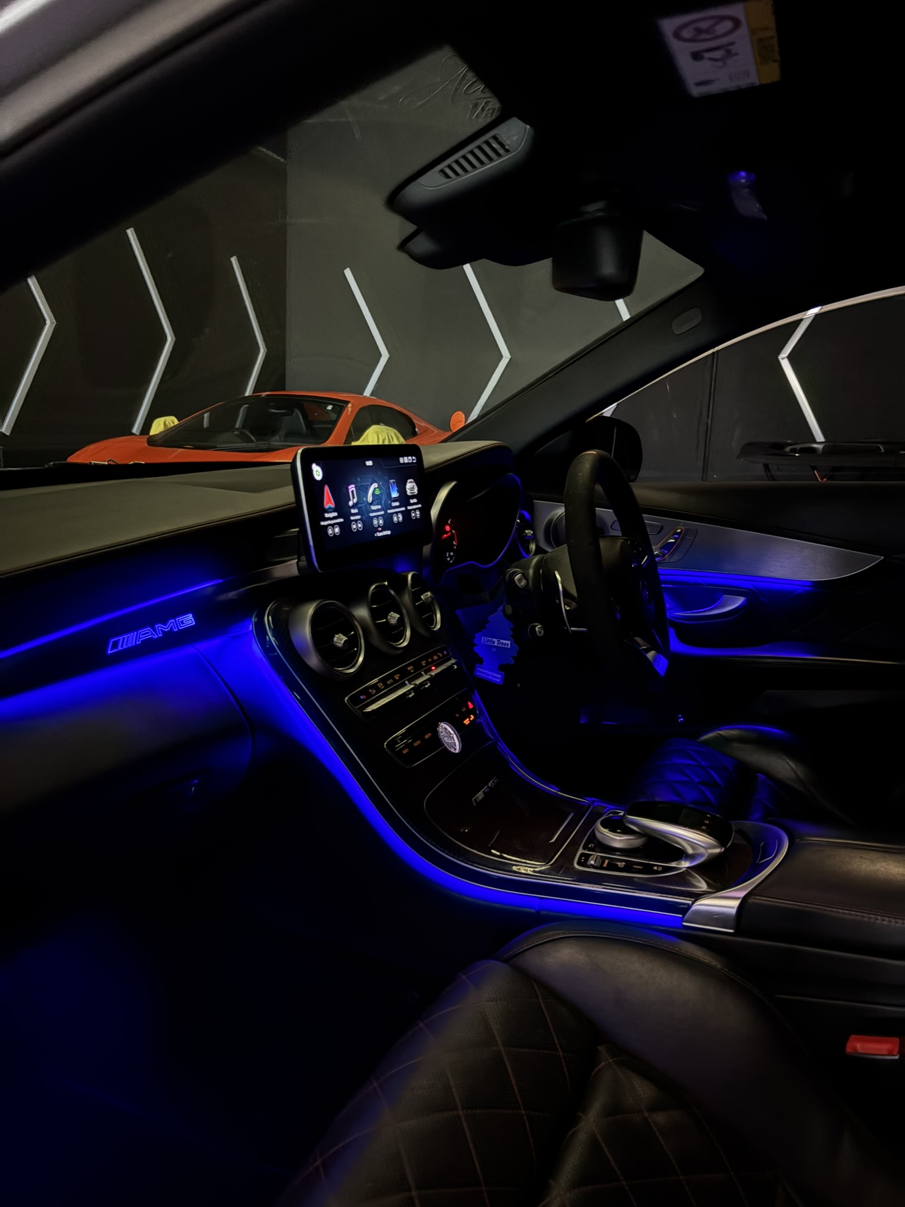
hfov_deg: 53.1
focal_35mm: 26
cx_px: 452
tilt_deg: -10.7
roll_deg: -2.6
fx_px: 906
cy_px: 604
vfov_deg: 67.3
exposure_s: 1/15
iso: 2500
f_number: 1.6
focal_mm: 5.96
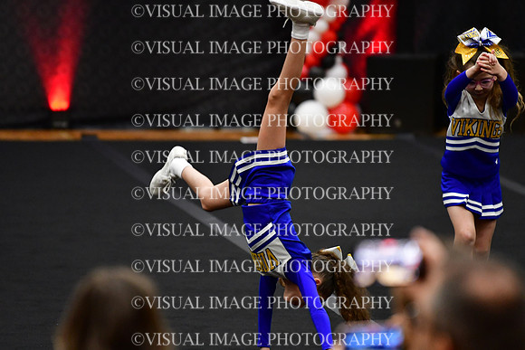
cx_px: 262
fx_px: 4376
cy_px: 175
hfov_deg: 6.9
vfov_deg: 4.6
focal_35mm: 300
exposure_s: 1/800
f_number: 2.8
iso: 4000
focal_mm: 200
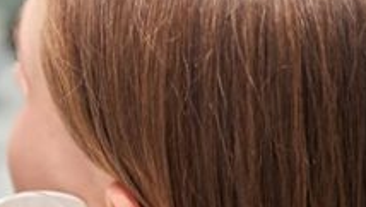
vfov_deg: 5.6
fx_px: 2112
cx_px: -22
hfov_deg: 9.8
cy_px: 210
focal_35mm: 217
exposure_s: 1/250
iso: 800
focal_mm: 57.9
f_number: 2.8
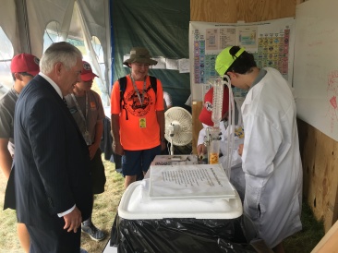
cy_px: 126
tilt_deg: -8.8
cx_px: 169
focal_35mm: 29
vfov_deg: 48.2
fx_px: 283
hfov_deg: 61.7
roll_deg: +0.9
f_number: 2.2
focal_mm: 4.15
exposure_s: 1/120
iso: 32
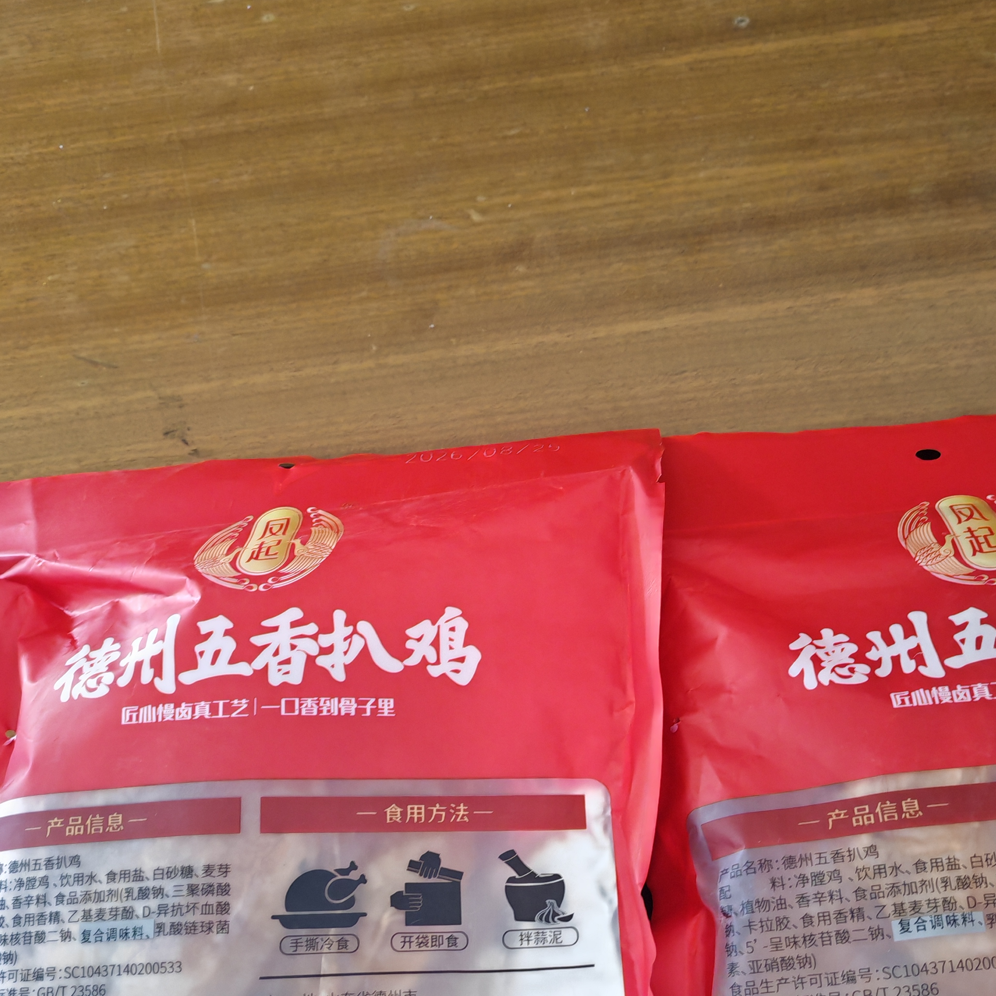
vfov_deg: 42.7
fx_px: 1237
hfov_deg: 43.8
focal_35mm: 38
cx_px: 550
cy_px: 728
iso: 500
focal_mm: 5.52
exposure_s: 1/50
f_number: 1.95
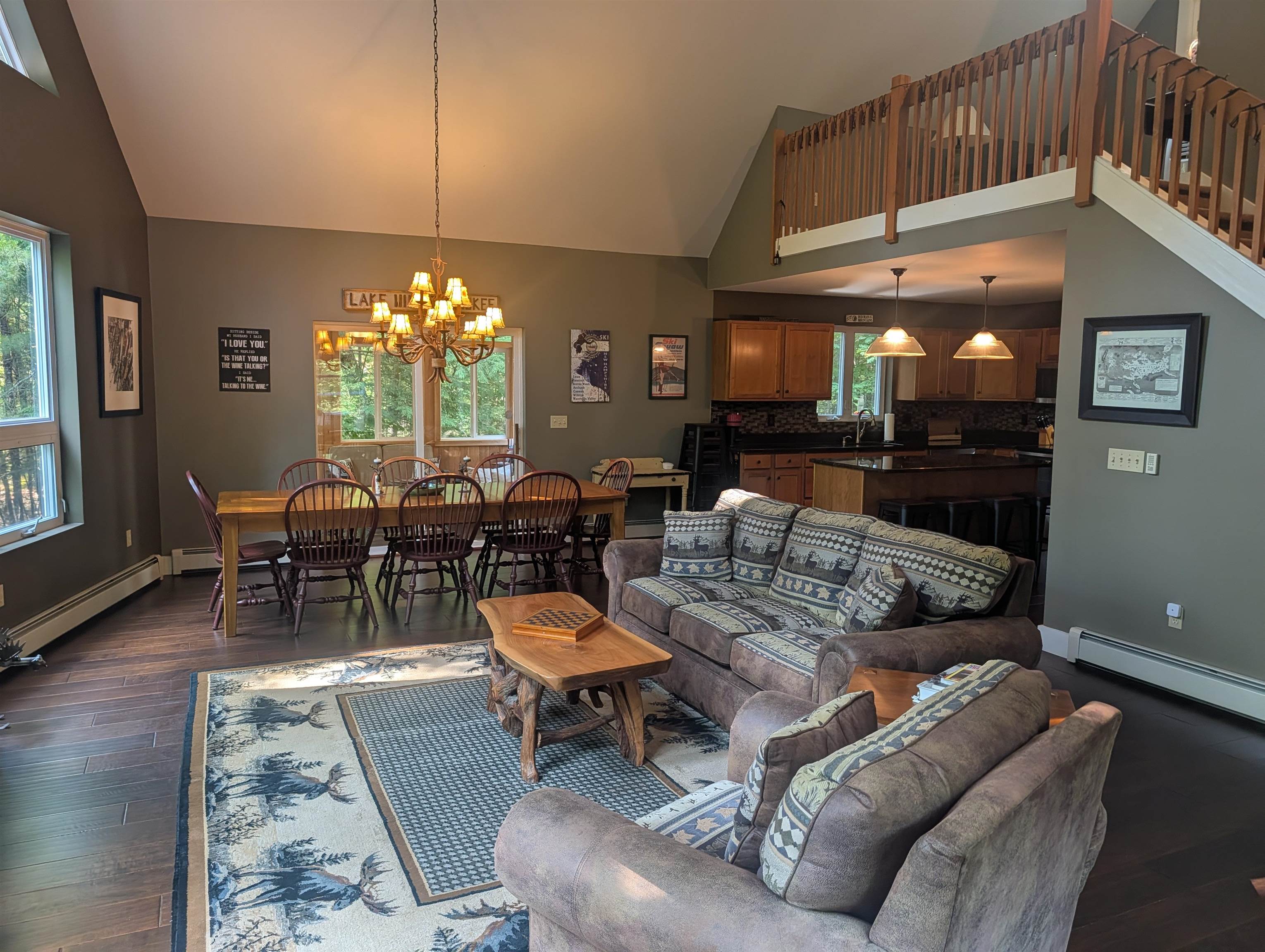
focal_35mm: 24
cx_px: 632
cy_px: 476
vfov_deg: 56.9
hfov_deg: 71.5
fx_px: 878
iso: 201
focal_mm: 6.9
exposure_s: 1/120
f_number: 1.68
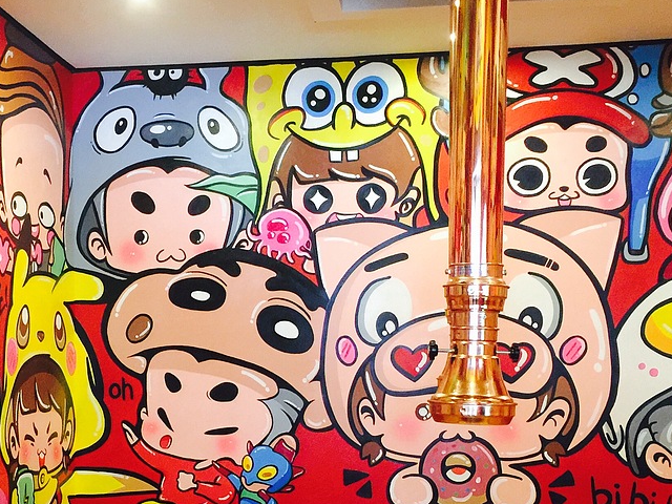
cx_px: 247
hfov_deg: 33.1
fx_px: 1126
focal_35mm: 58
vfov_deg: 24.9
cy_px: 380
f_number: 2.2
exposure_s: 1/10
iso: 125
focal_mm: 4.15
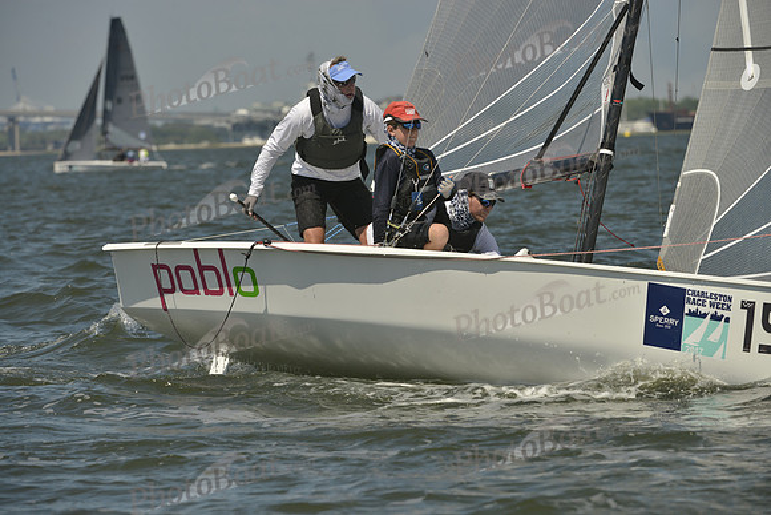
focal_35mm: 280
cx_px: 386
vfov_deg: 4.9
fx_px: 5998
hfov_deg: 7.4
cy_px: 258
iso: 280
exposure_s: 1/1600
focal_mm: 280
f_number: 9
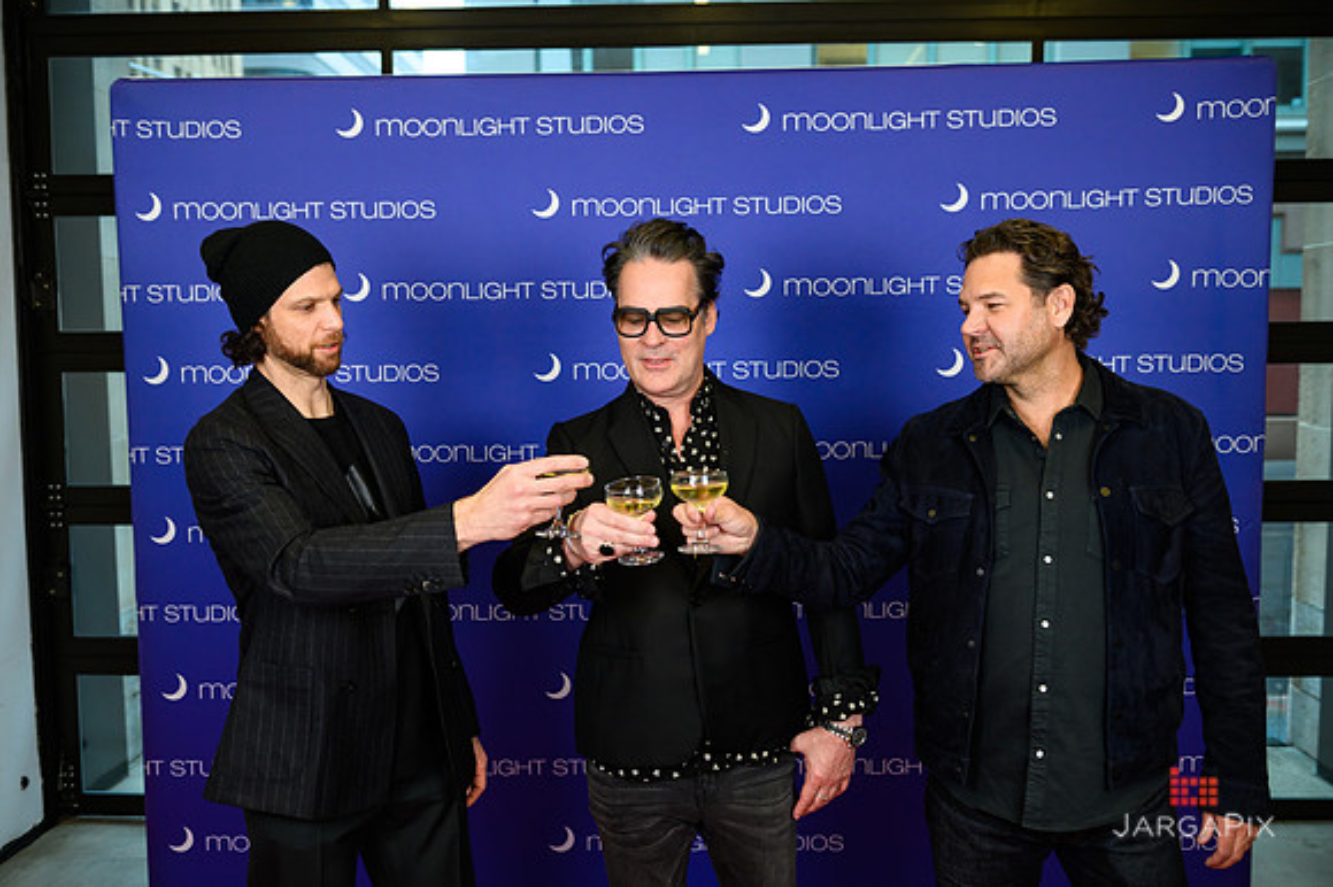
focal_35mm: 32
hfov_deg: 58.7
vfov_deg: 41.1
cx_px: 666
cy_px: 444
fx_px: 1184
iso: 1000
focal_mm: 32
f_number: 5
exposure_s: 1/400
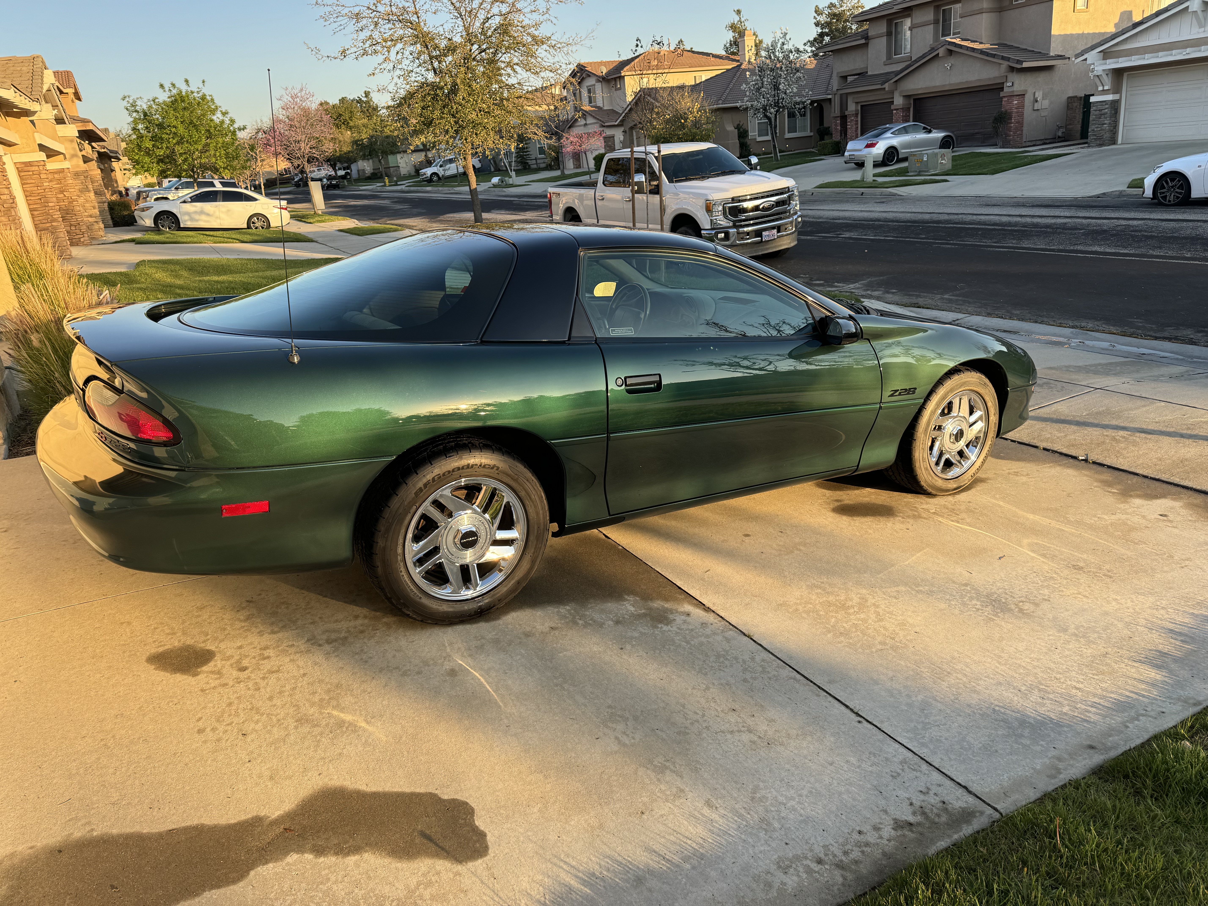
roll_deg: +5.8
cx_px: 604
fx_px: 838
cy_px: 453
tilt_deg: -19.0
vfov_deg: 56.8
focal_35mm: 24
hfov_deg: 71.6
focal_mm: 6.76
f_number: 1.78
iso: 80
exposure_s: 1/651
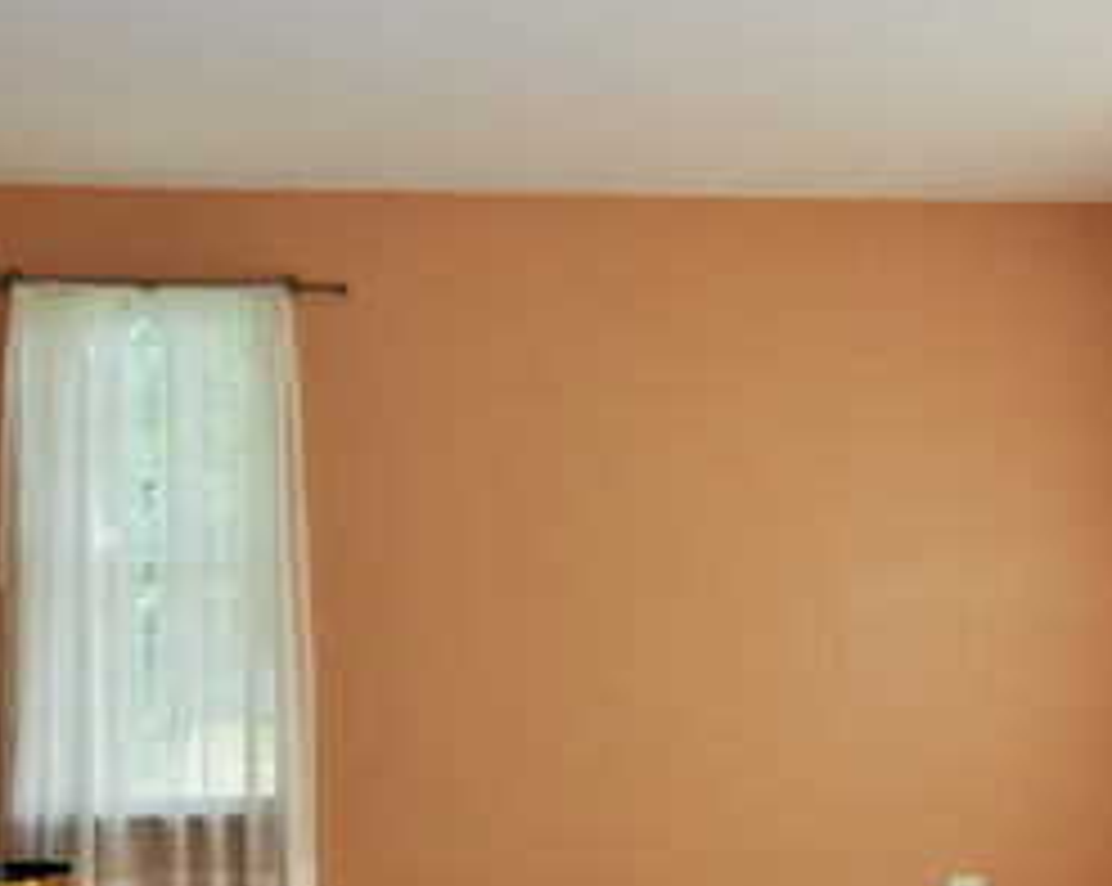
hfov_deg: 45.6
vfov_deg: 36.0
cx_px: 563
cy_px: 697
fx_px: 1322
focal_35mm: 40
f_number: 5
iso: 200
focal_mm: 11
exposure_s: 1/100
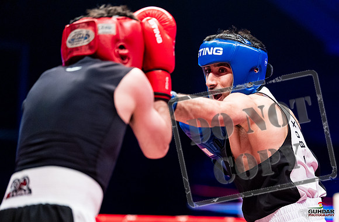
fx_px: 1232
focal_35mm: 132
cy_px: 148
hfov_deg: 15.6
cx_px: 222
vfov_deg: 10.3
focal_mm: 100
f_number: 2
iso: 3200
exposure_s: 1/1250
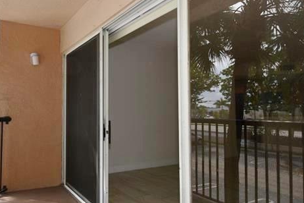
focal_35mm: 26
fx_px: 220
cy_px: 90
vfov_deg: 49.5
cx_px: 93
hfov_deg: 66.8
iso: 100
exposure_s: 1/125
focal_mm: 10
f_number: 5.6
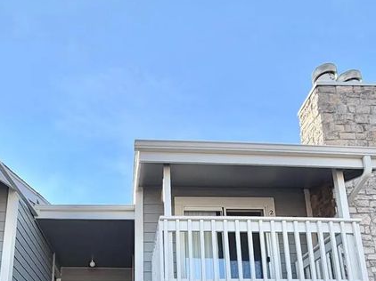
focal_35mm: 34
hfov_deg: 53.4
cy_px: 293
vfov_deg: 36.6
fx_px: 369
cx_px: 141
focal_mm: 2.22
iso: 50
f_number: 2.2
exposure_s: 1/502
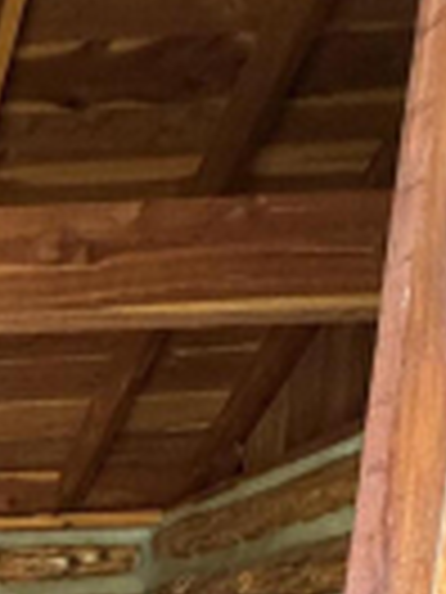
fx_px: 1220
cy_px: 1073
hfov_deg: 16.6
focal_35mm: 71
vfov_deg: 19.9
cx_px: -396
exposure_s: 1/60
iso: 400
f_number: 2.2
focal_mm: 2.22
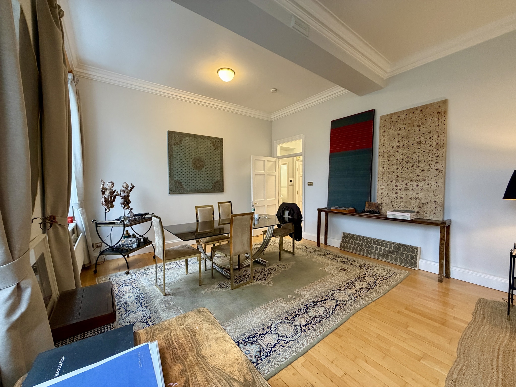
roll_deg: +1.0
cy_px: 194
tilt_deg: -3.0
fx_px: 209
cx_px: 258
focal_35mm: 14
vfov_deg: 85.7
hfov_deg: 102.1
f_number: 2.2
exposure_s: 1/50
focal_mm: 2.22
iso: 400
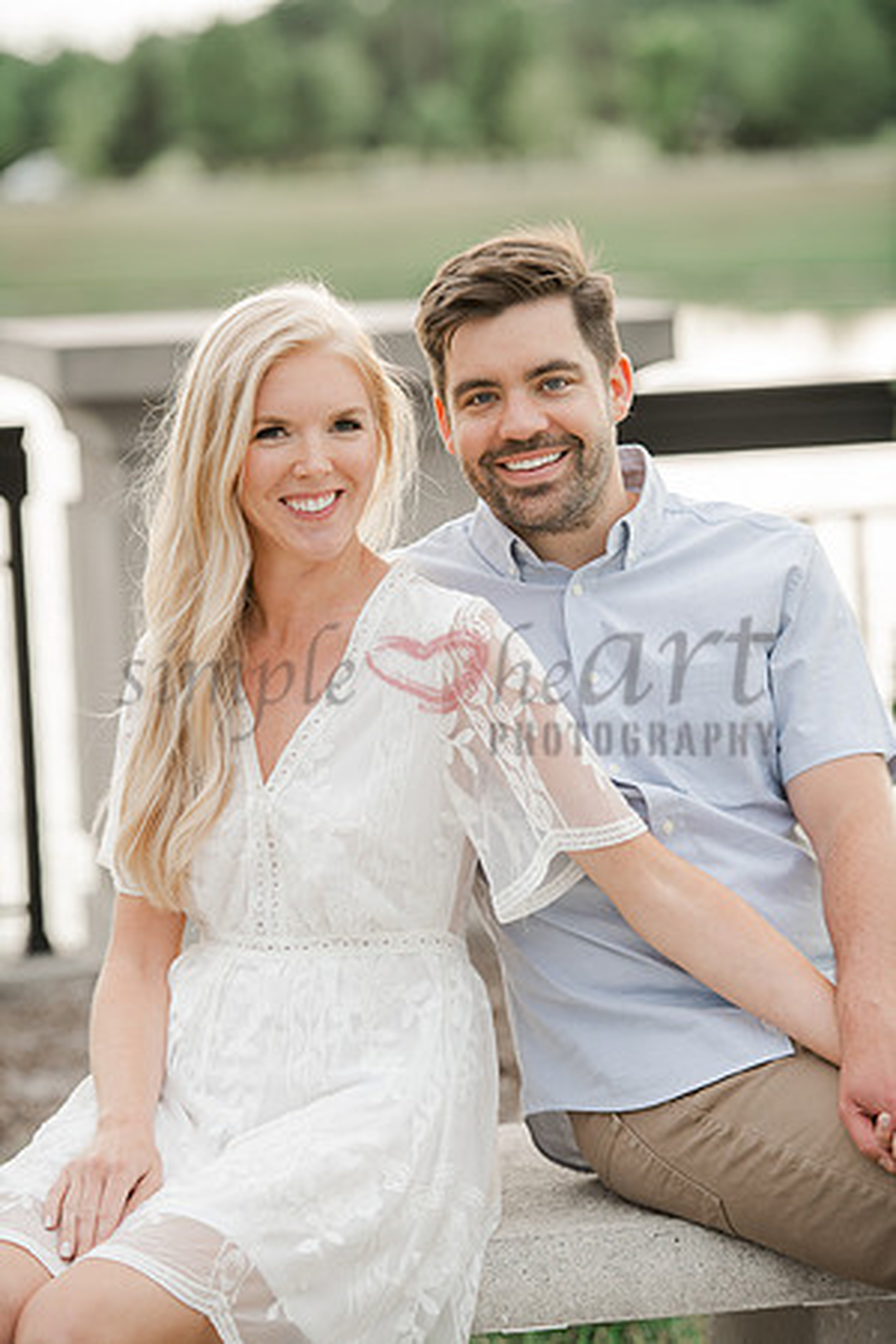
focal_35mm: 135
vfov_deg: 15.2
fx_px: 5040
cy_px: 672
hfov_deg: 10.2
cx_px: 448
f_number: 3.2
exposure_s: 1/160
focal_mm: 135
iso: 200
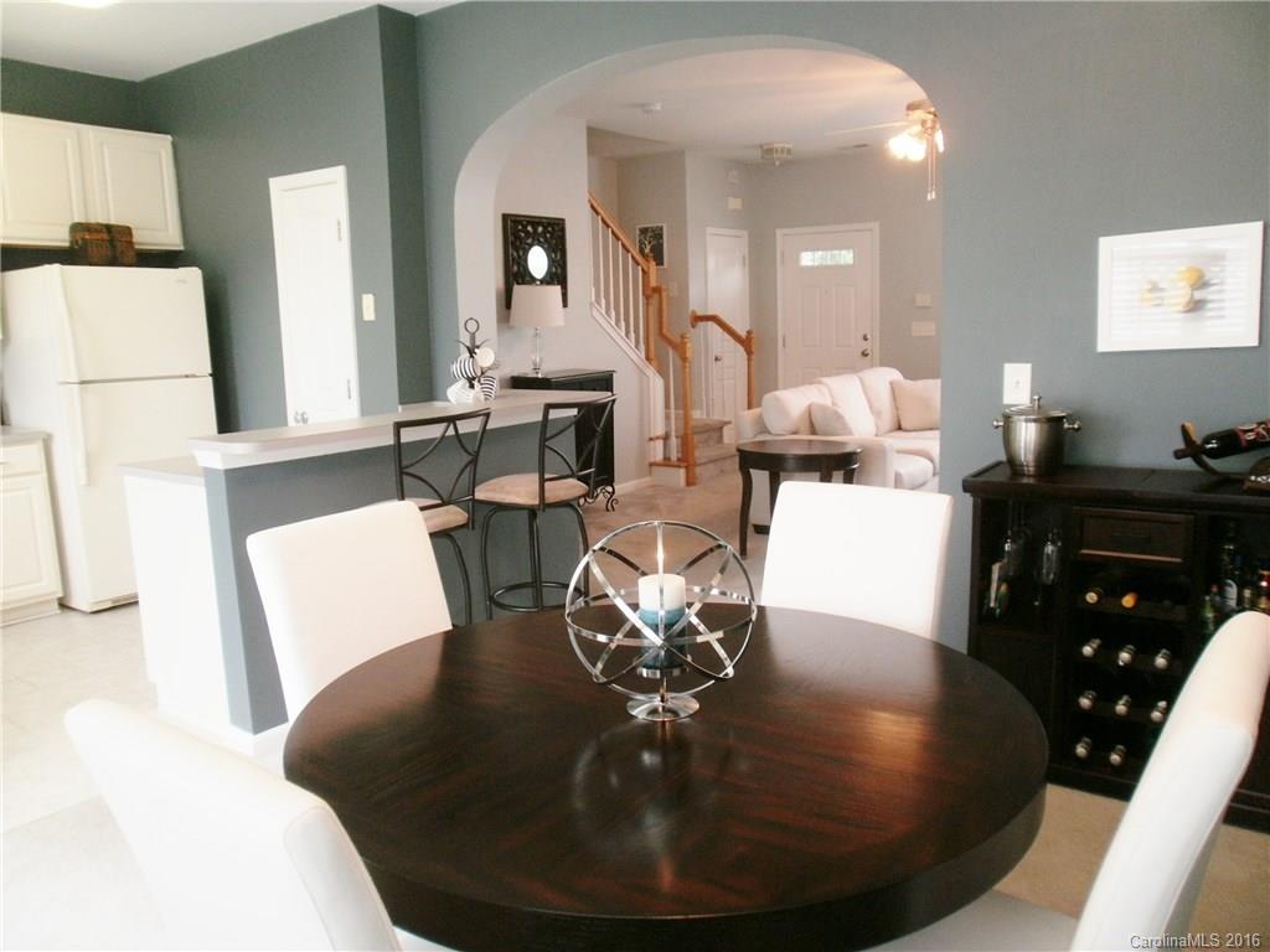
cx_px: 635
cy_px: 476
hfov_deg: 67.3
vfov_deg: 53.1
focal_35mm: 26
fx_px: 954
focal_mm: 4.65
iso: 125
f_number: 2.6
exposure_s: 1/25
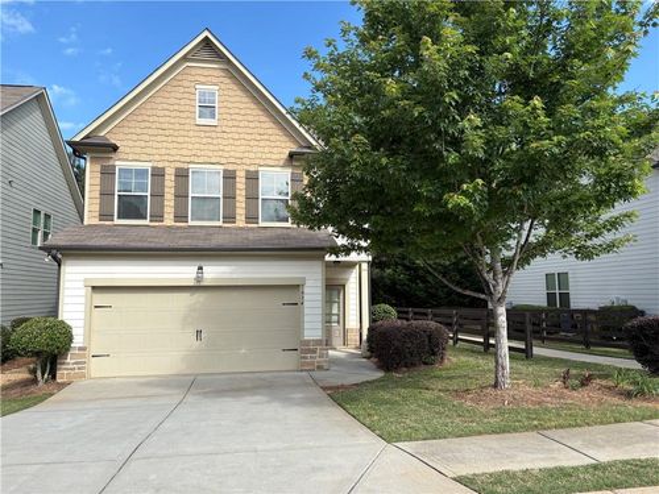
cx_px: 330
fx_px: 495
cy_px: 247
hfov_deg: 67.3
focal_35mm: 26
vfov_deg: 53.1
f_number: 1.6
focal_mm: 5.96
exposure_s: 1/2141
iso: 50
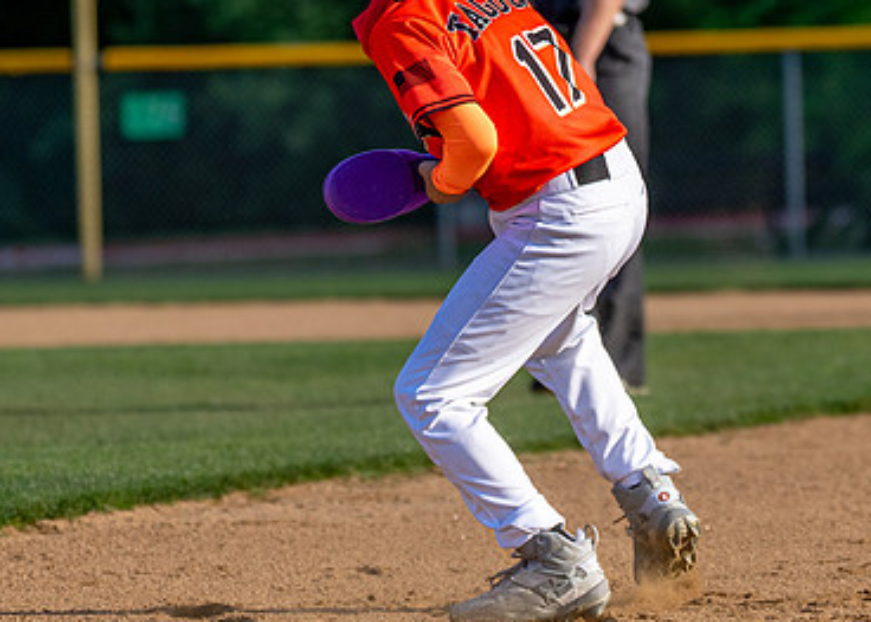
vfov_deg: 4.4
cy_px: 226
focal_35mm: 329
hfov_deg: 6.1
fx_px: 8140
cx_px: 559
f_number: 2.8
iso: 160
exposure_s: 1/3200
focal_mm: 109
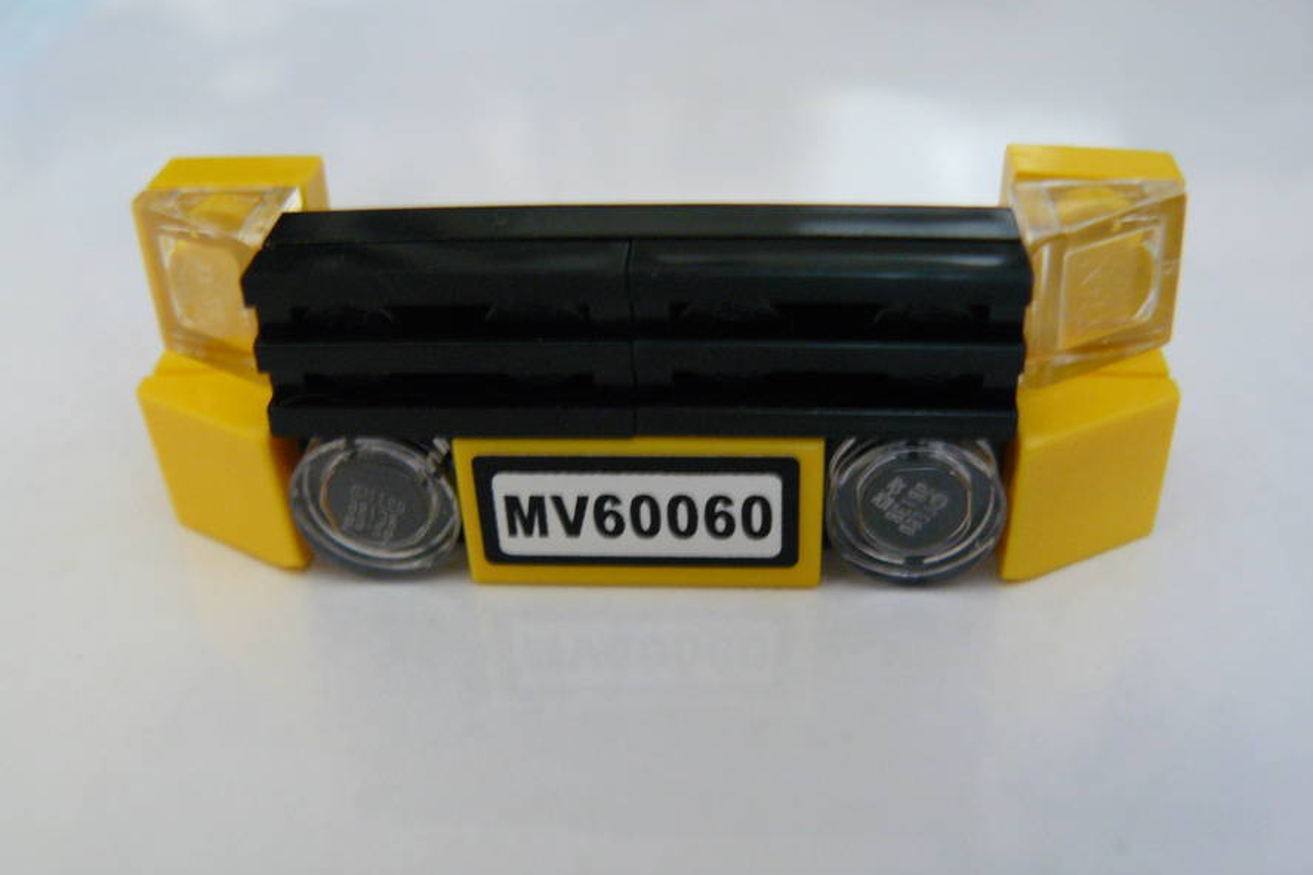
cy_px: 479
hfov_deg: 50.7
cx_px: 654
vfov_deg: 35.0
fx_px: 1386
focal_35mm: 38
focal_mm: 6
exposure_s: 1/6
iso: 200
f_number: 2.8
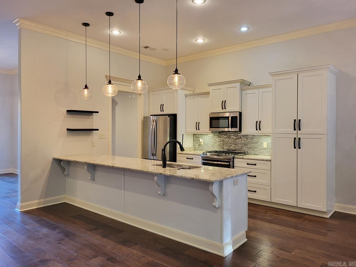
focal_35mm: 26
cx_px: 178
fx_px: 267
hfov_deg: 67.3
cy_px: 134
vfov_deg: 53.1
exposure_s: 1/40
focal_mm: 5.4
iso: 200
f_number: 1.8
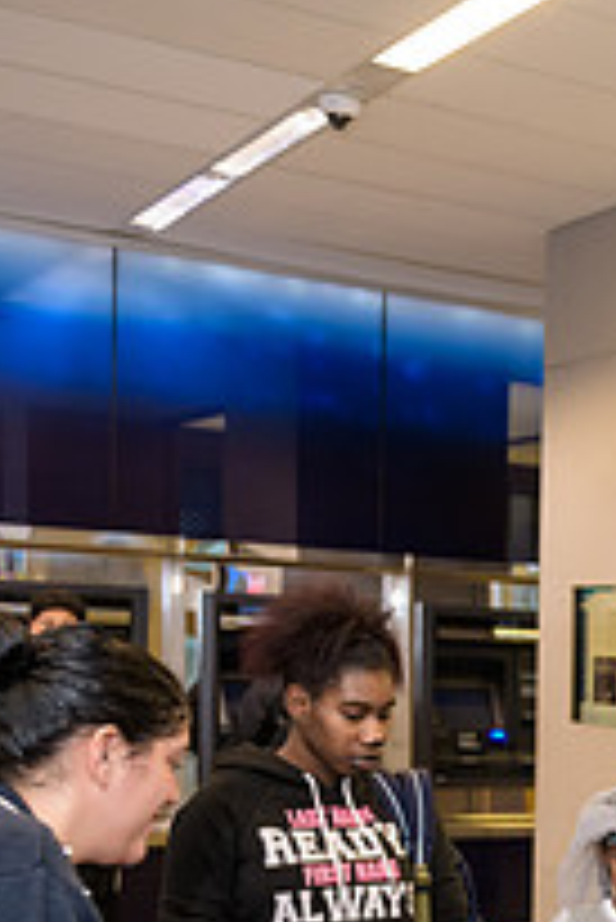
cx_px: 1088
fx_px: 1742
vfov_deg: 28.5
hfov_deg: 16.8
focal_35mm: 68
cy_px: 834
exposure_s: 1/100
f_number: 3.2
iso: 800
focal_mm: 24
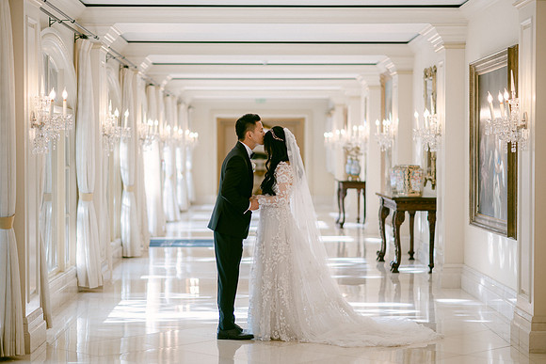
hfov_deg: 23.9
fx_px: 1289
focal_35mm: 85
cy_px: 182
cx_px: 273
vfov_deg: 16.1
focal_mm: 85
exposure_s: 1/200
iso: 100
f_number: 1.8
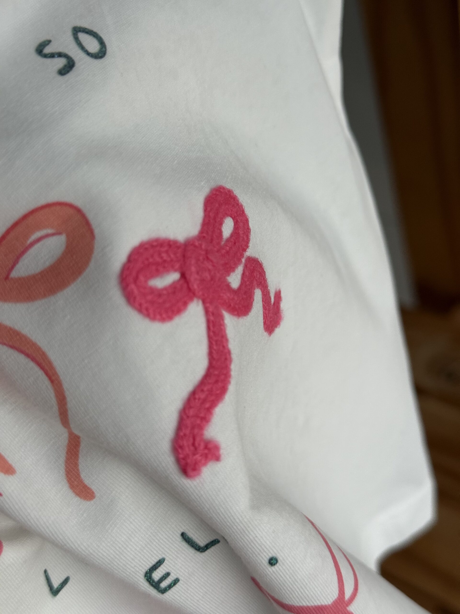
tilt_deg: -54.0
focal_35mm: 48
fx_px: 850
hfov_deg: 30.3
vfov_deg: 39.7
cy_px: 307
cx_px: 230
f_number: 1.78
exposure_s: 1/75
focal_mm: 6.76
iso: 100
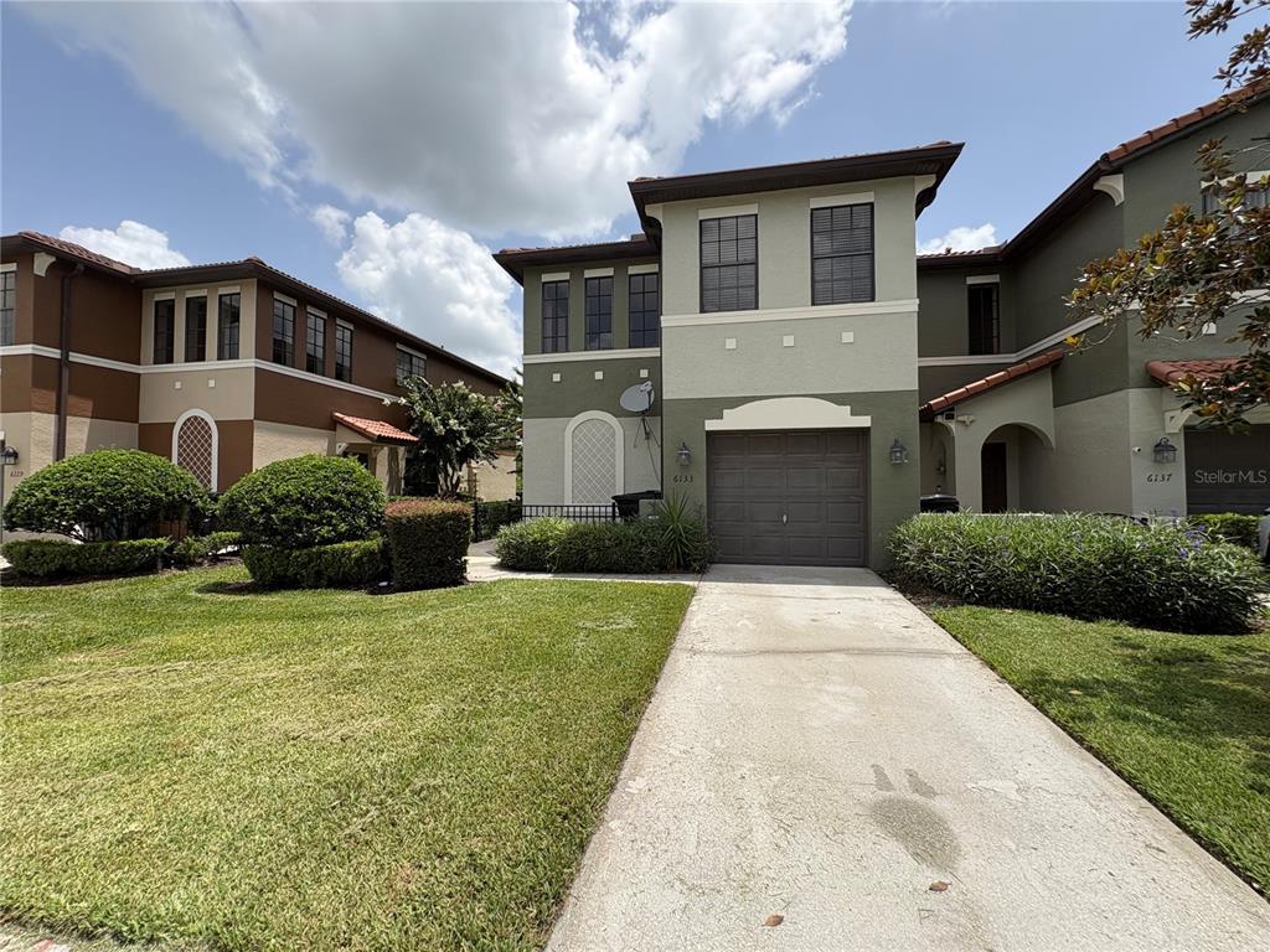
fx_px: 514
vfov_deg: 85.7
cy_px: 476
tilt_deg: +2.6
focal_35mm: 14
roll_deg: +0.2
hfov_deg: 102.1
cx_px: 635
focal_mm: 2.22
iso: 50
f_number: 2.2
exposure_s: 1/1567
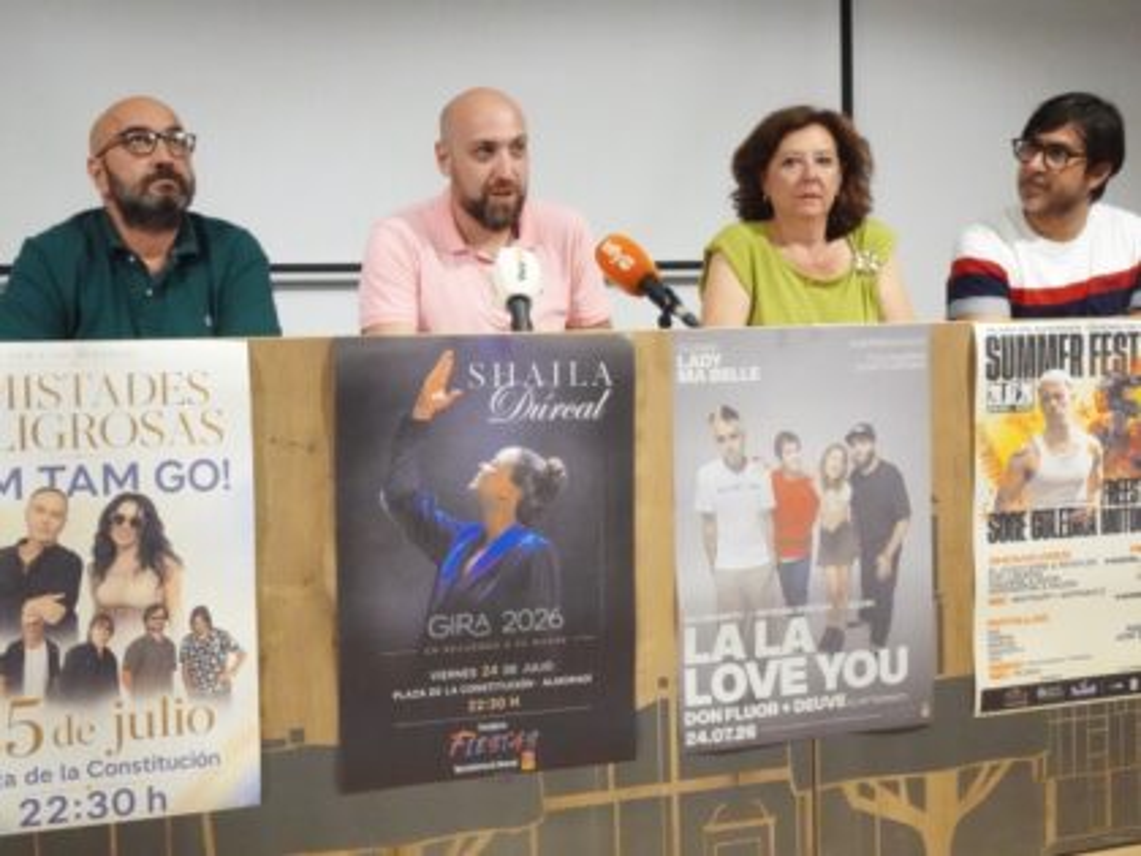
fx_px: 1582
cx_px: 570
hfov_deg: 39.7
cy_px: 428
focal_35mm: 48
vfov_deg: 30.3
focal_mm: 7.79
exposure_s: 1/80
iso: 1000
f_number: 4.5
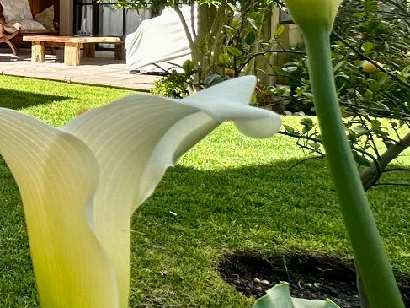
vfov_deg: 30.0
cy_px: 24
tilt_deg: -0.6
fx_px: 545
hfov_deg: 26.3
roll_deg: -0.1
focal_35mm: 46
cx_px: -238
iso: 40
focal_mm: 2.22
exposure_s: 1/578
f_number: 2.2
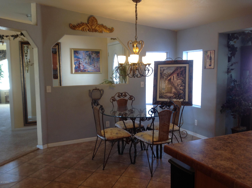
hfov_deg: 52.7
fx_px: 254
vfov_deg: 40.6
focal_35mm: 35
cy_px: 94
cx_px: 126
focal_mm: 4.28
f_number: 2.4
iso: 64
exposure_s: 1/24
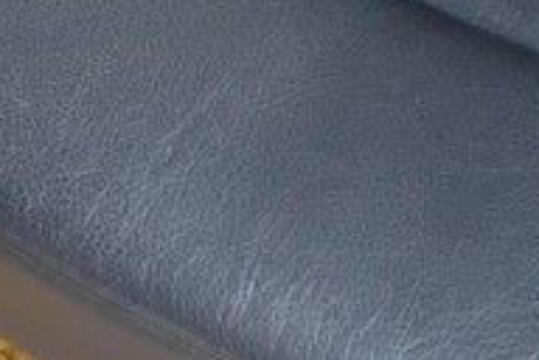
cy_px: -314
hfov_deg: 8.2
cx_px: 705
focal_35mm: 248
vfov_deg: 5.5
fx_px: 3708
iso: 3200
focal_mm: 31
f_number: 4.2
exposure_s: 1/60
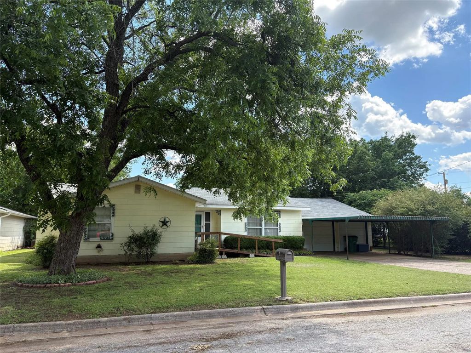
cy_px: 176
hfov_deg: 67.3
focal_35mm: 26
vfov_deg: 53.1
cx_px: 236
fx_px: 354
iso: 64
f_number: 1.6
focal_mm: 5.96
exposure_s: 1/1099
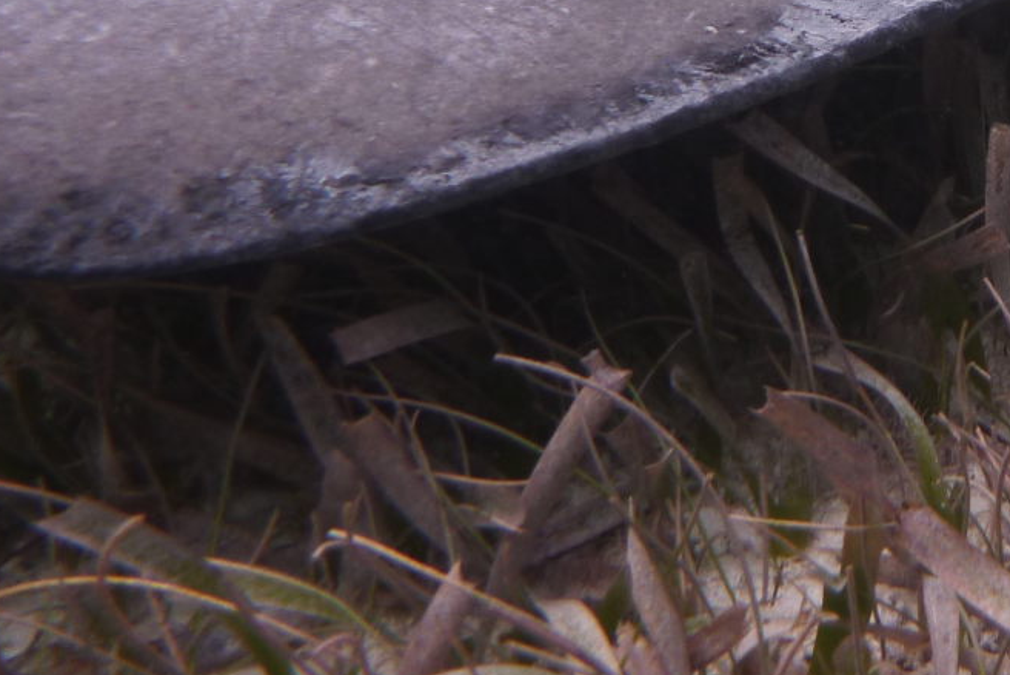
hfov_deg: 25.9
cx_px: 1162
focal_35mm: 71
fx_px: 1993
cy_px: -166
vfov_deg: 18.1
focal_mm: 4.9
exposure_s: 1/320
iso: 100
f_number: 3.3
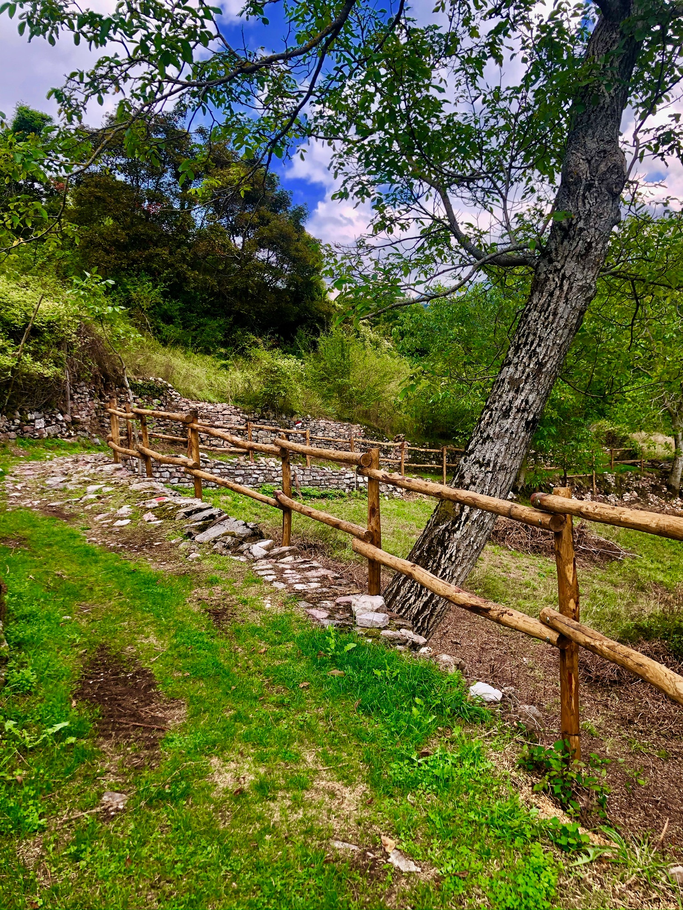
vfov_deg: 63.4
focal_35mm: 28
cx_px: 342
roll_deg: +1.5
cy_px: 455
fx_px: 737
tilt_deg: -1.8
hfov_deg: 49.7
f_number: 1.8
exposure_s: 1/369
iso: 20
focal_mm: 3.99
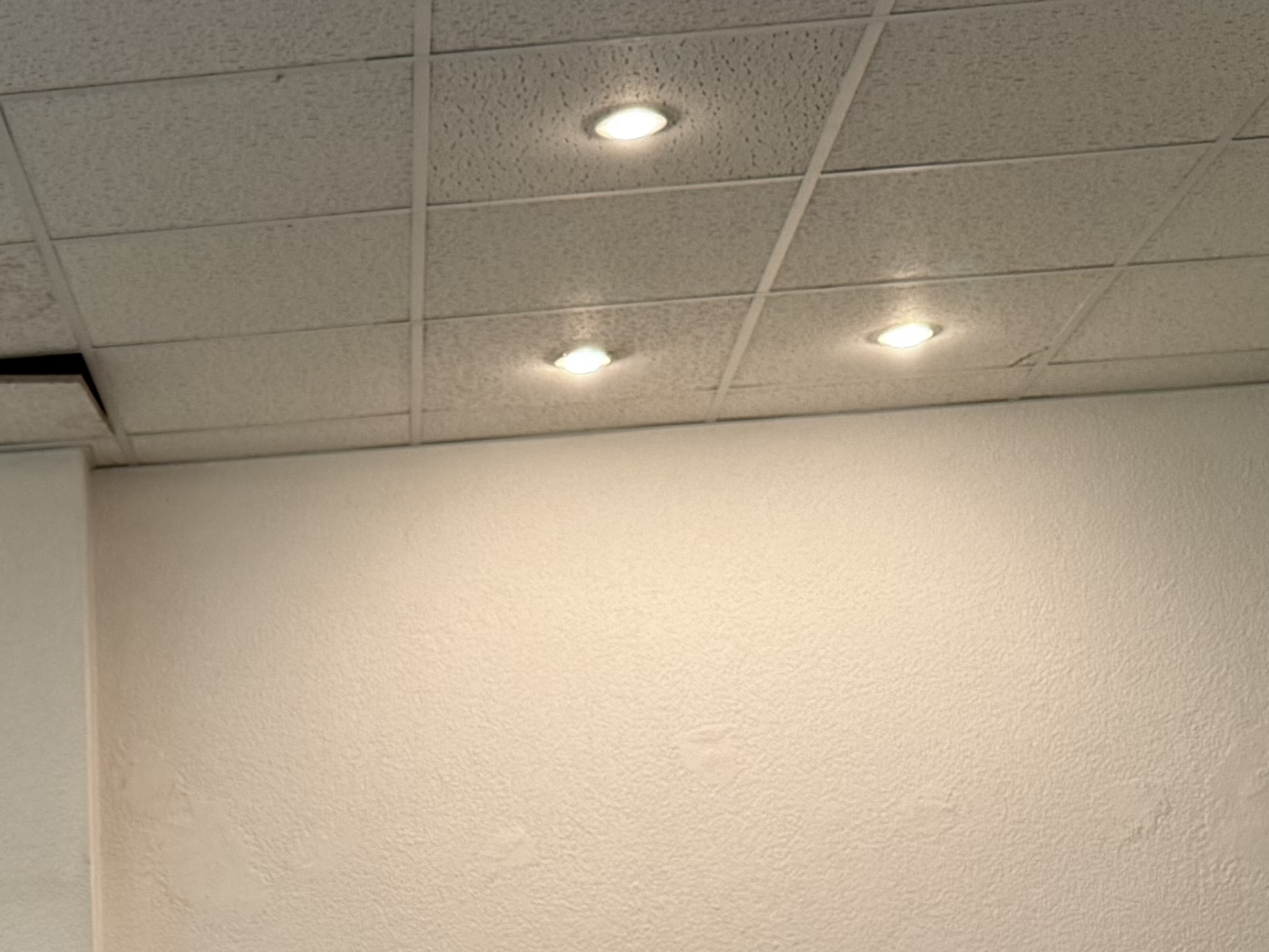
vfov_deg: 19.1
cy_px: 1203
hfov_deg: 25.7
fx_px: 2639
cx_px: 7
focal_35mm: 72
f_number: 1.78
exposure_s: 1/50
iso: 160
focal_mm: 6.76
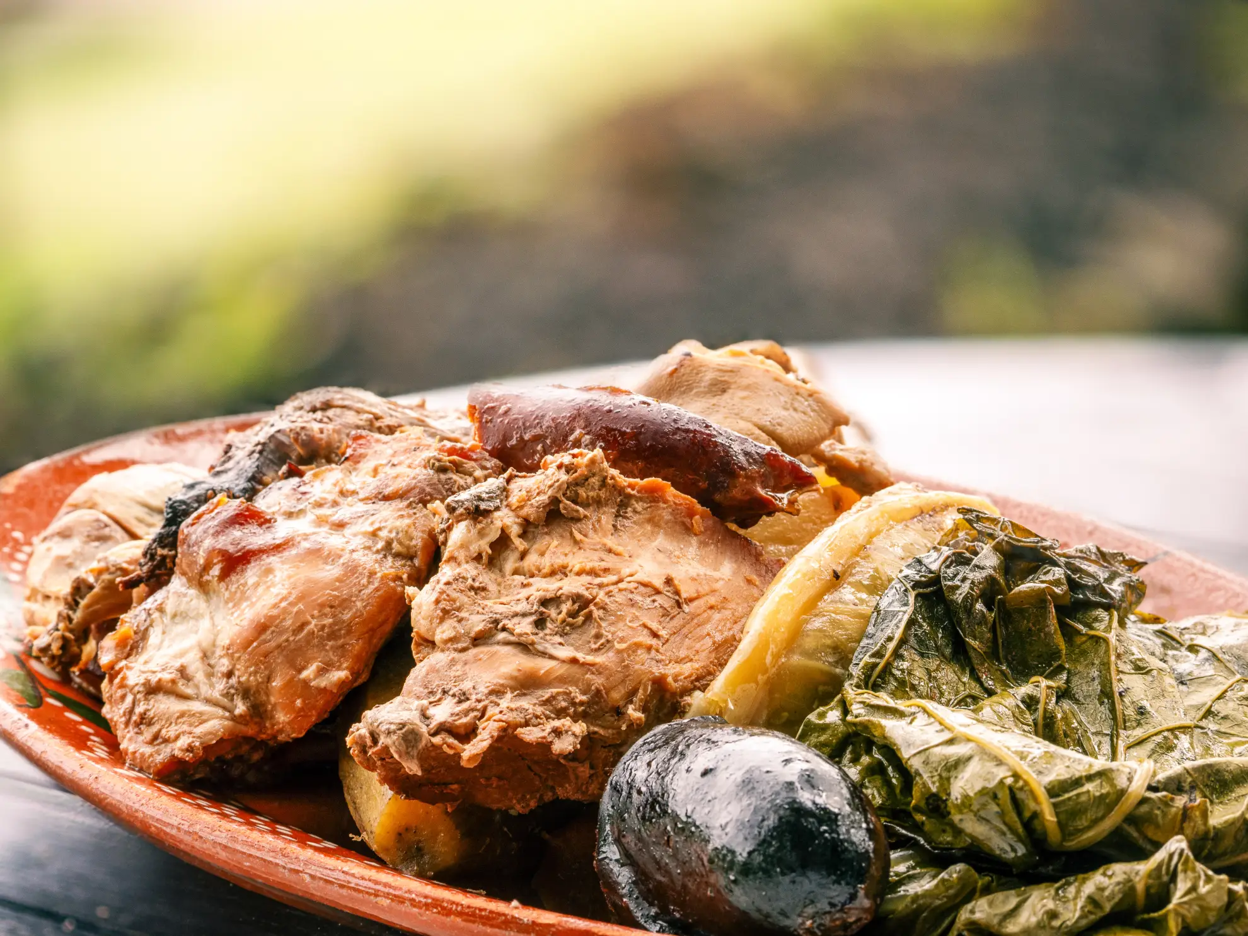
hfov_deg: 22.8
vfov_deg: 17.2
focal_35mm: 86
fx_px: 3101
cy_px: 468
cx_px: 624
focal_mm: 43
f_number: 9
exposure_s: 1/50
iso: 200
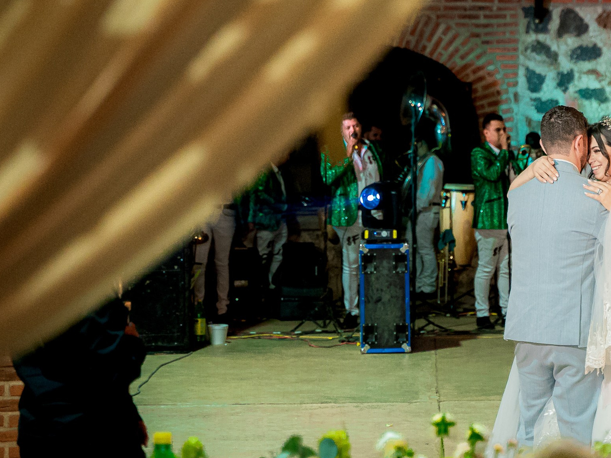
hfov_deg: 16.8
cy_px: 154
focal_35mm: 116
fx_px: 2047
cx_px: 517
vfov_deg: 12.8
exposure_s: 1/200
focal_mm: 62
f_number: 3.2
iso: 5000
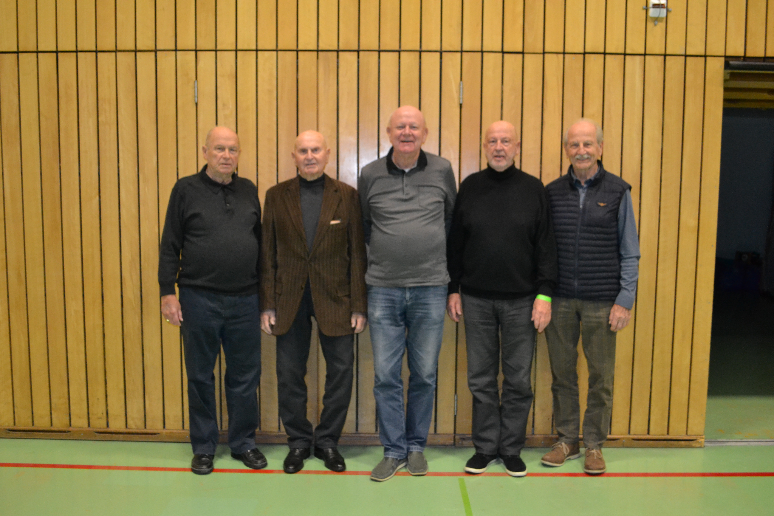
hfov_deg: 57.2
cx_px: 387
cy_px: 258
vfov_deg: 40.0
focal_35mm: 33
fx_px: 709
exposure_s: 1/60
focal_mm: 22
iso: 2500
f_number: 4
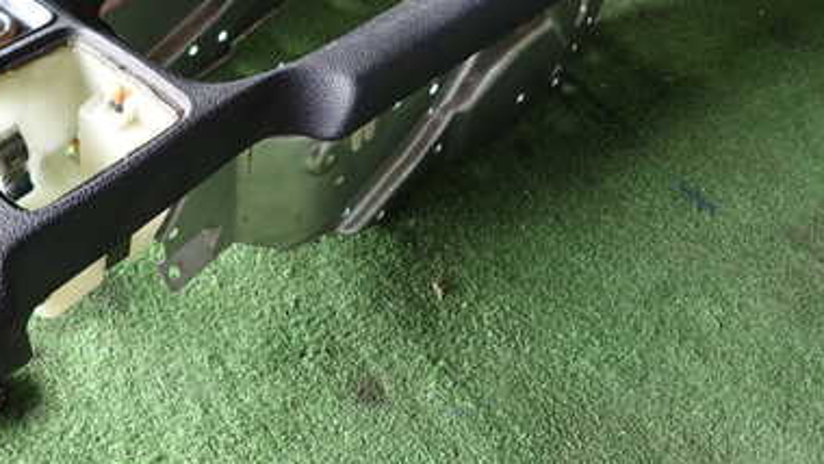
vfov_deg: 26.7
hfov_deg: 46.2
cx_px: 245
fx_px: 940
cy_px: 37
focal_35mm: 43
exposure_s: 1/60
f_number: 2
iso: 125
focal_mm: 4.5
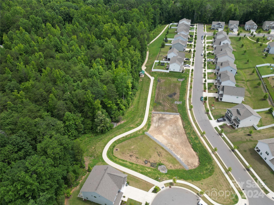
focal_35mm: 24
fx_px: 190
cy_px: 102
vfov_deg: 56.8
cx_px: 137
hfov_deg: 71.6
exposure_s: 1/1500
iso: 120
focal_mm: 6.72
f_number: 1.7
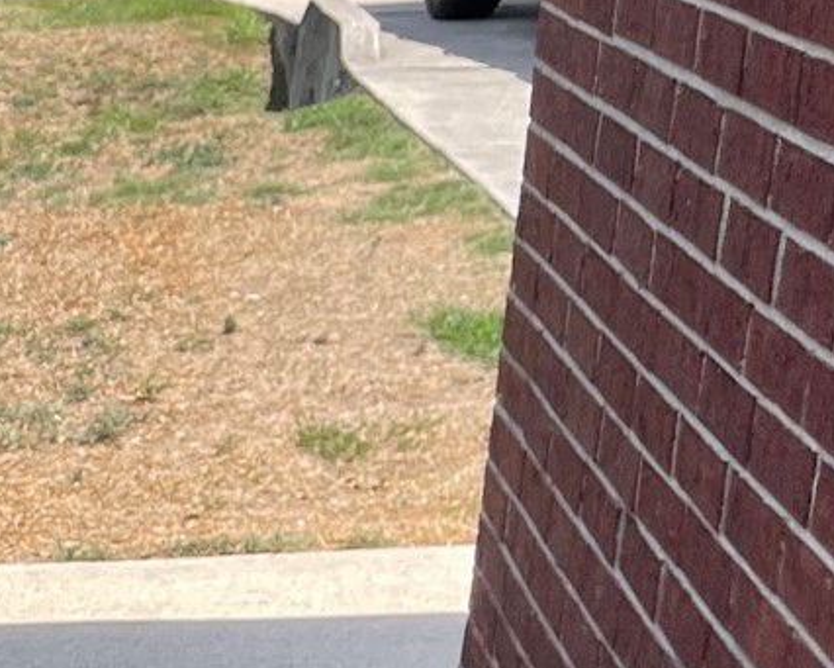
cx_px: -1012
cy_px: 997
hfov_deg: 12.9
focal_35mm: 122
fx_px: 3012
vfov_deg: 12.1
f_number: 1.6
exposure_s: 1/1667
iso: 32
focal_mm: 5.1
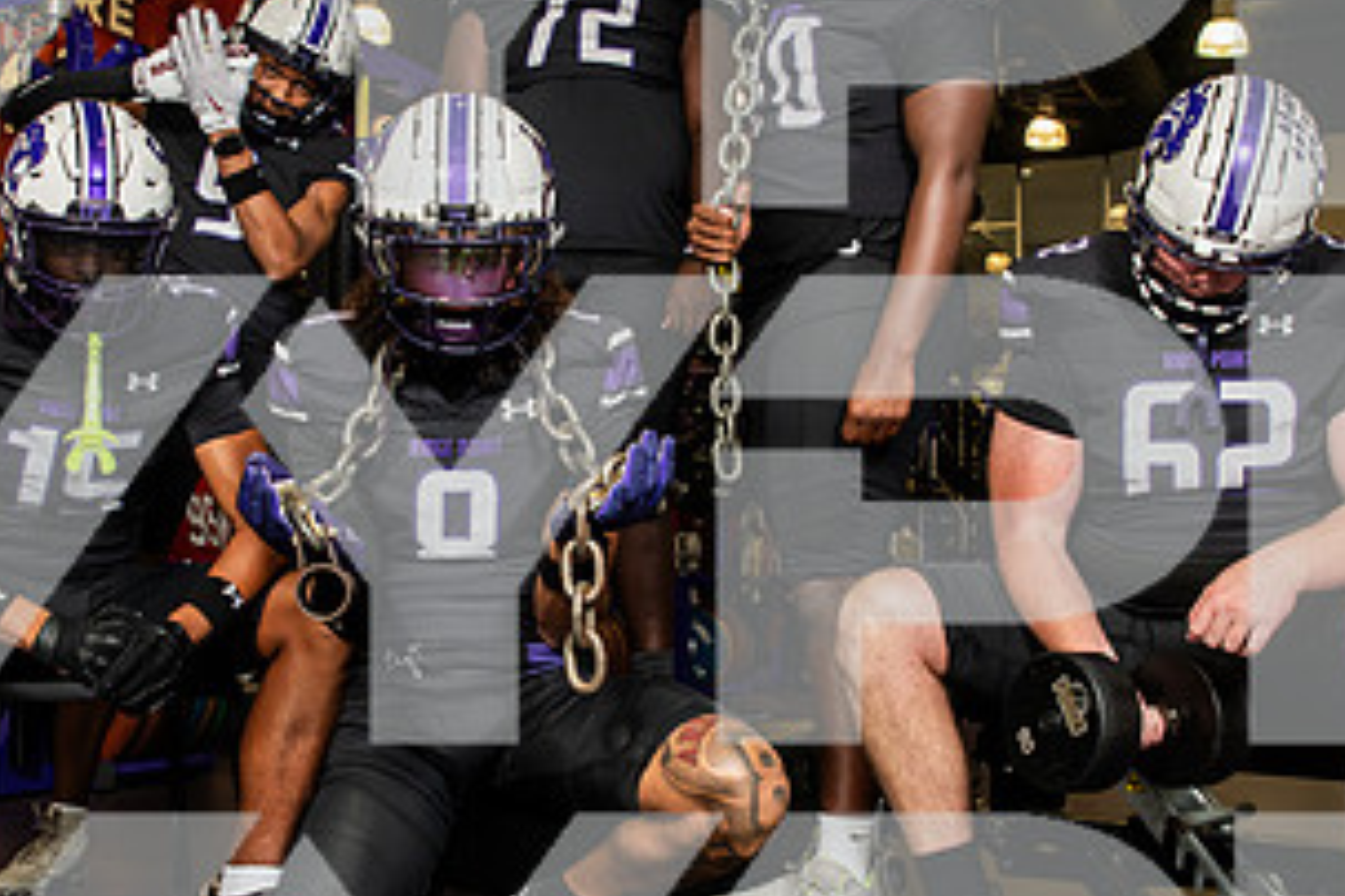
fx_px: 1718
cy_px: 512
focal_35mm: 46
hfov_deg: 42.7
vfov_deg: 29.2
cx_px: 630
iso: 500
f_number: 5.6
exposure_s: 1/250
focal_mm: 24
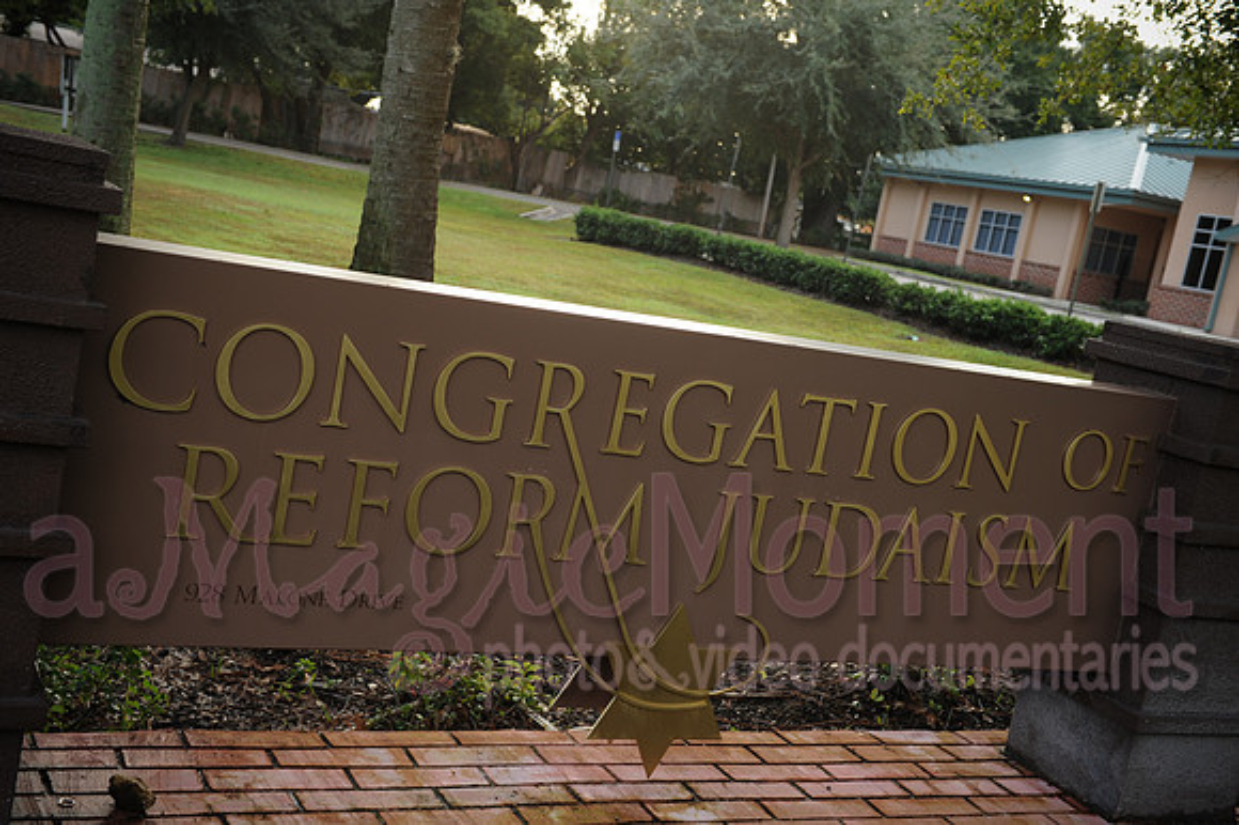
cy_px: 412
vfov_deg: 30.5
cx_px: 620
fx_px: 1513
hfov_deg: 44.5
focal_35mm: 44
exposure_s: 1/80
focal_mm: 44
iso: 200
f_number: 5.6
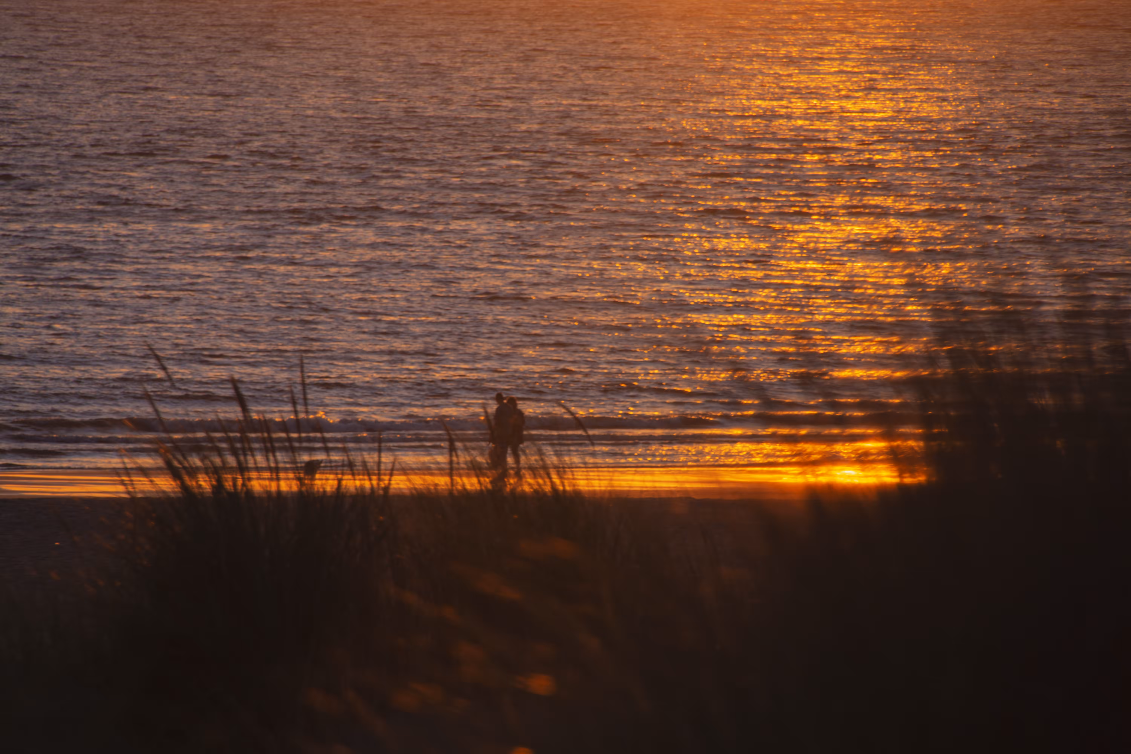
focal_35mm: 405
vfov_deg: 3.4
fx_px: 12723
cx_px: 566
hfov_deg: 5.1
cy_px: 377
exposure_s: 1/125
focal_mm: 270
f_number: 11
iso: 125
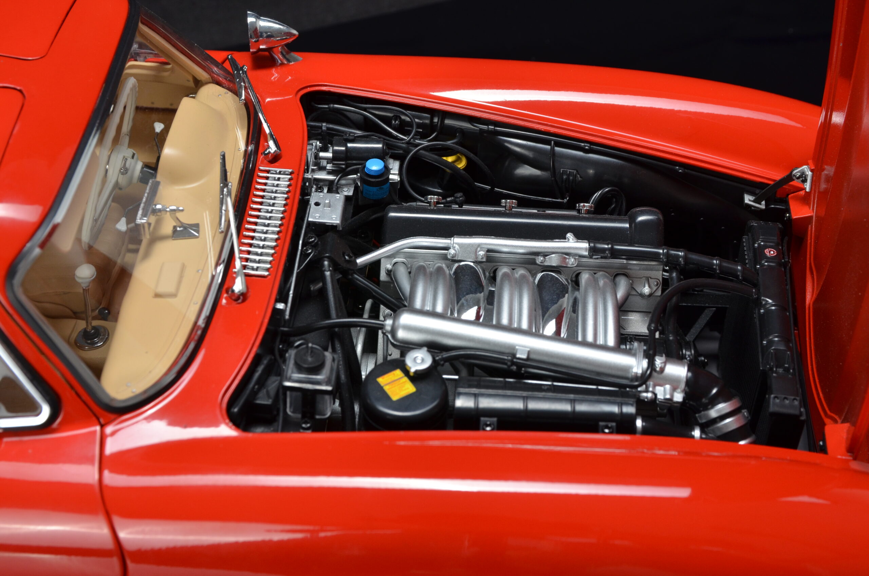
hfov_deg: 33.5
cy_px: 288
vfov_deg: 22.5
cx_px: 434
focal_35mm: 60
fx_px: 1445
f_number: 9
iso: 400
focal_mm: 40
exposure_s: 1/50
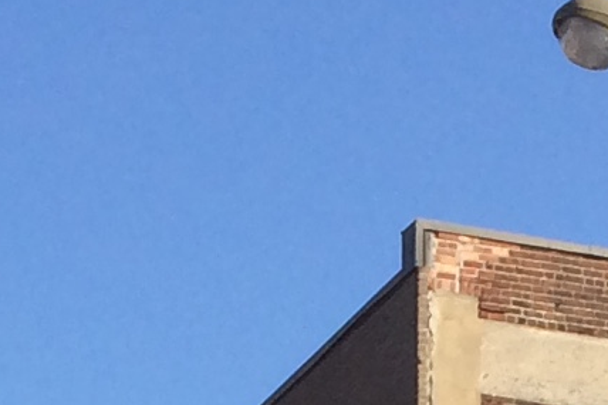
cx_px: 280
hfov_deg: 9.0
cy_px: 1724
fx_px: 3883
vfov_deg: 5.2
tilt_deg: -0.4
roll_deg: +1.3
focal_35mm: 230
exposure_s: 1/1325
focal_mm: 4.15
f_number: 2.2
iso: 32
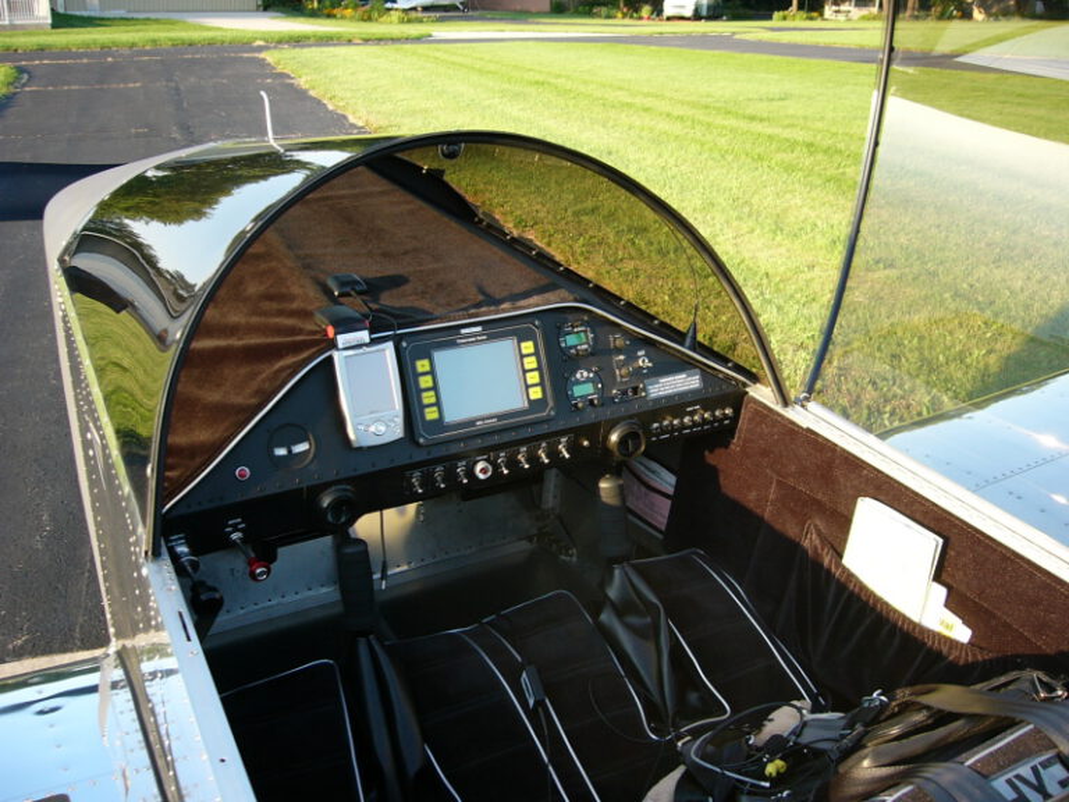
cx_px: 534
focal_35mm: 35
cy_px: 401
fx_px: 1081
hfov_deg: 52.6
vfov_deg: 40.7
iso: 50
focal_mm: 5.8
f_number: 2.8
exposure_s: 1/100
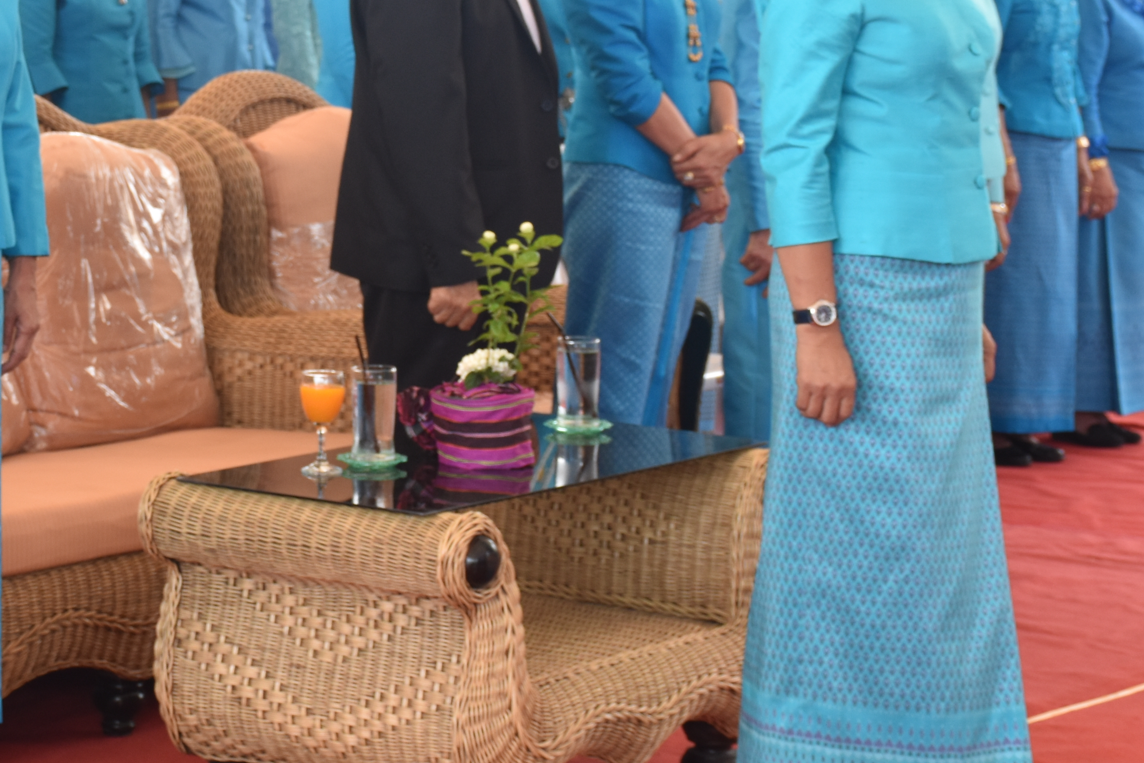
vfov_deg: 10.9
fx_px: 4004
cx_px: 173
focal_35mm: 126
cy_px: 205
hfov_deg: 16.1
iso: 400
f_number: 6.3
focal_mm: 40
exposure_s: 1/160
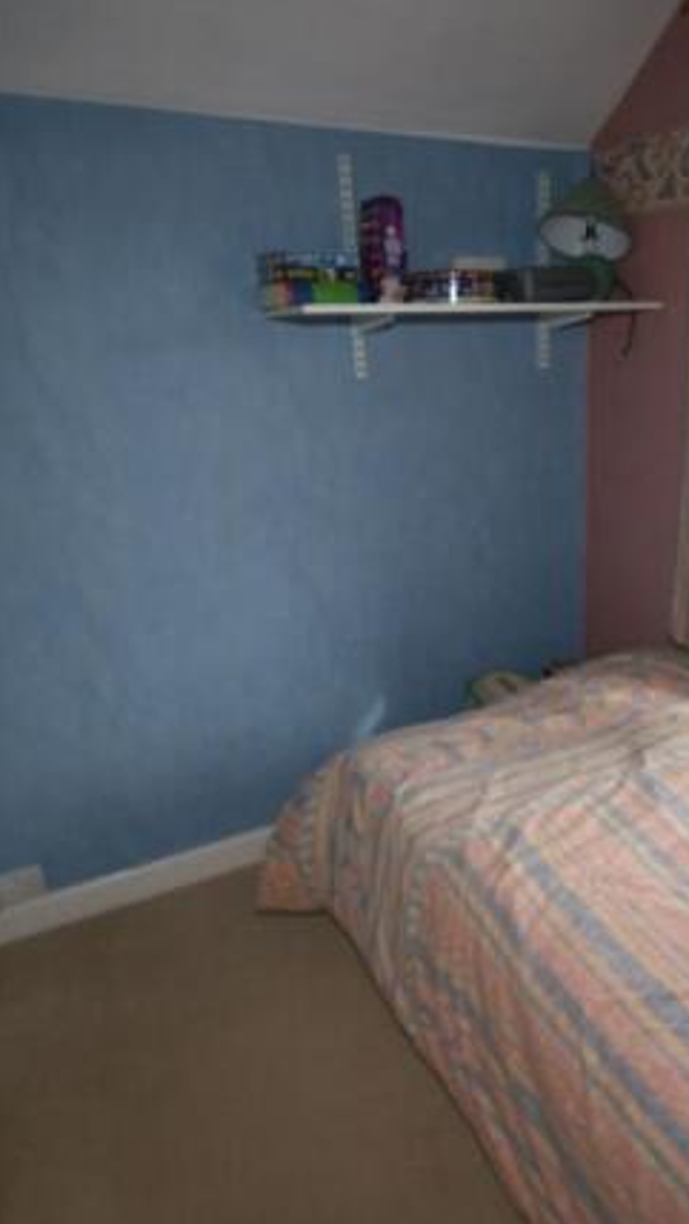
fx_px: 779
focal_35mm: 24
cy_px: 619
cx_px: 513
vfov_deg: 76.3
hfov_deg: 46.1
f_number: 4
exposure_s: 1/160
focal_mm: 10
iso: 250
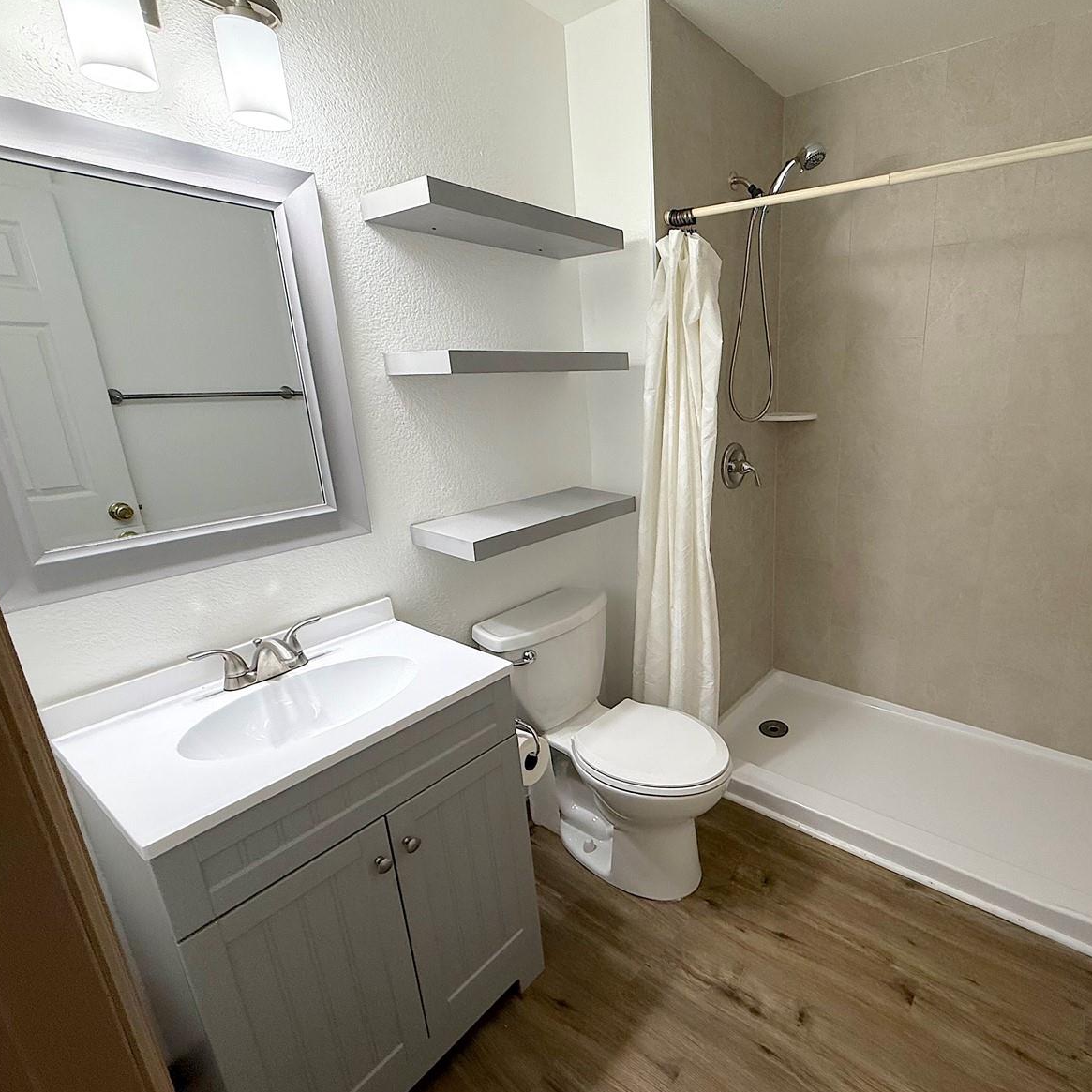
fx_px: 607
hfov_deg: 81.6
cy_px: 544
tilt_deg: -16.0
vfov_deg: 84.0
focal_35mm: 17
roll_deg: +0.2
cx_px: 713
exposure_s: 1/120
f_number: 2.2
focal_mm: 2.22
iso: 250
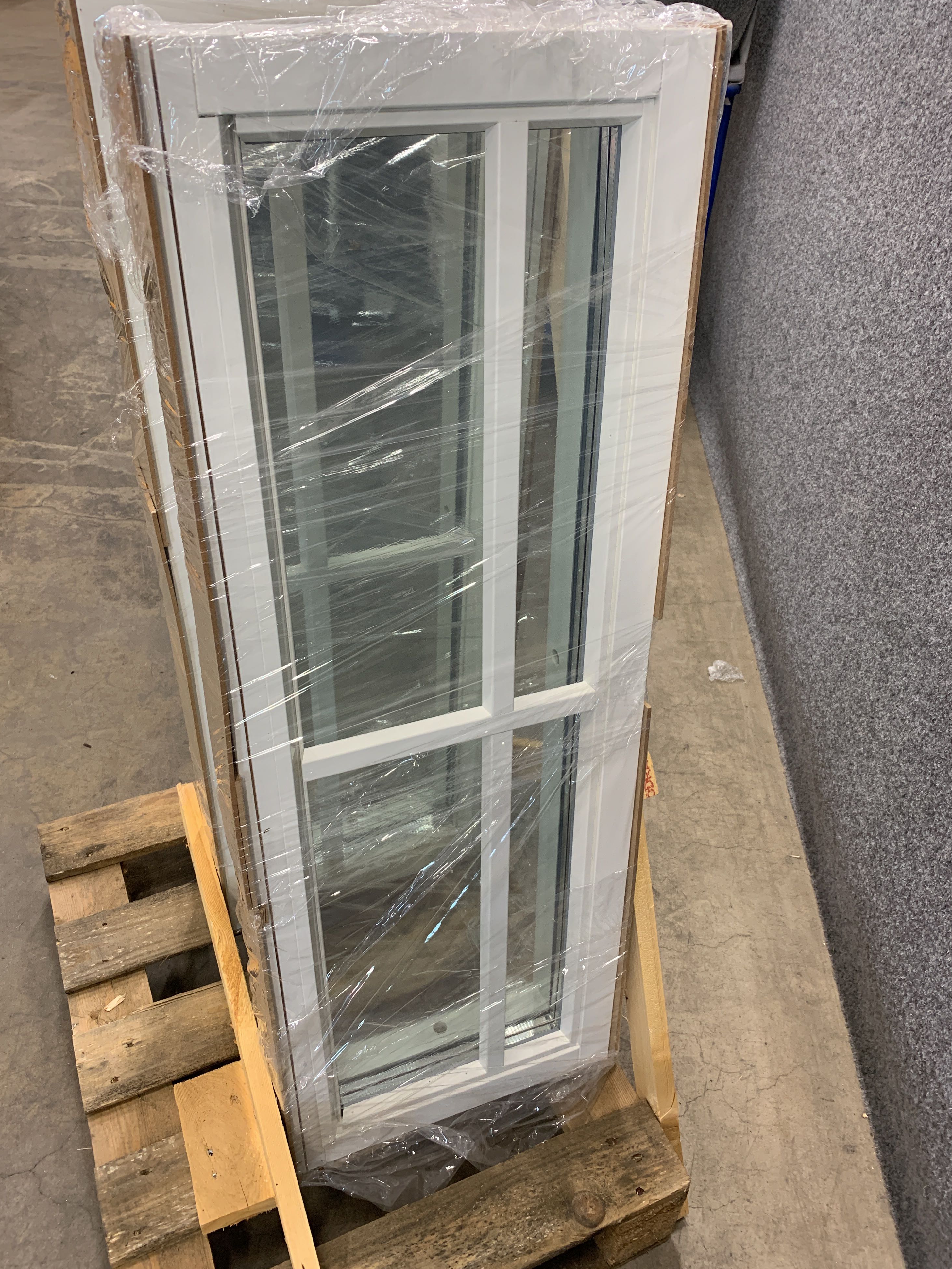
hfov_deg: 51.3
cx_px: 462
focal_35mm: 27
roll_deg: -2.8
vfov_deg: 65.3
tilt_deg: -35.5
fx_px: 990
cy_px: 612
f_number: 1.8
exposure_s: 1/63
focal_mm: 4.25
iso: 100
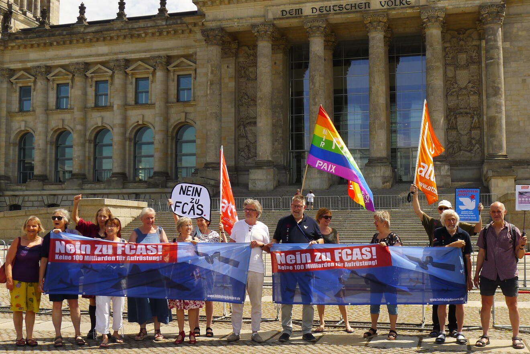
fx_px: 633
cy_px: 177
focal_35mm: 43
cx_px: 265
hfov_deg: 45.4
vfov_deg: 31.2
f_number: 4.5
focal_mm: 9.2
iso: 80
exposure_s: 1/500
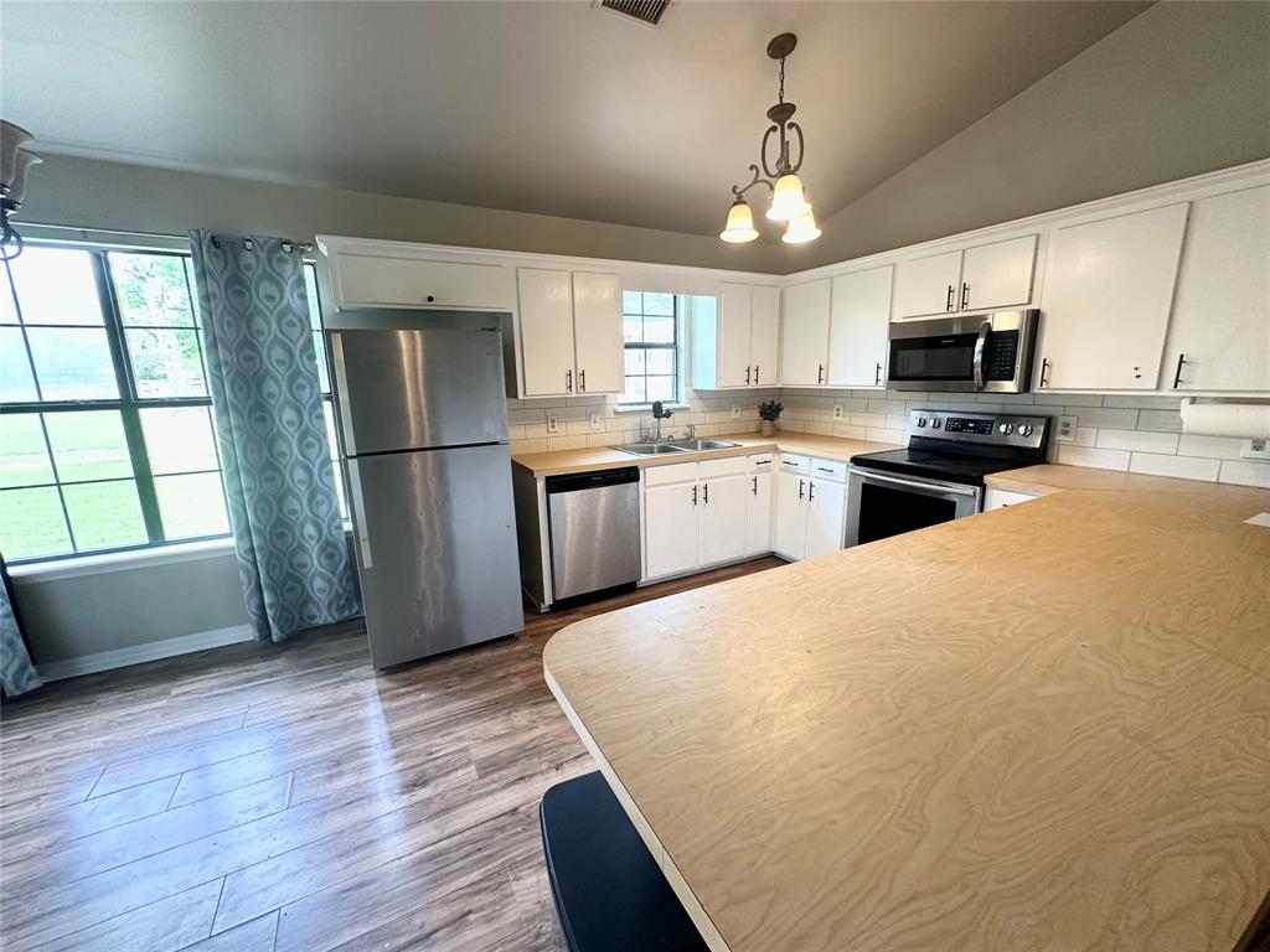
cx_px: 635
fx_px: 514
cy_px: 476
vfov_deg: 85.7
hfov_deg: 102.1
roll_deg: +1.2
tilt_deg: -11.7
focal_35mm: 14
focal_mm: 2.22
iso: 250
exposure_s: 1/120
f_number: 2.2
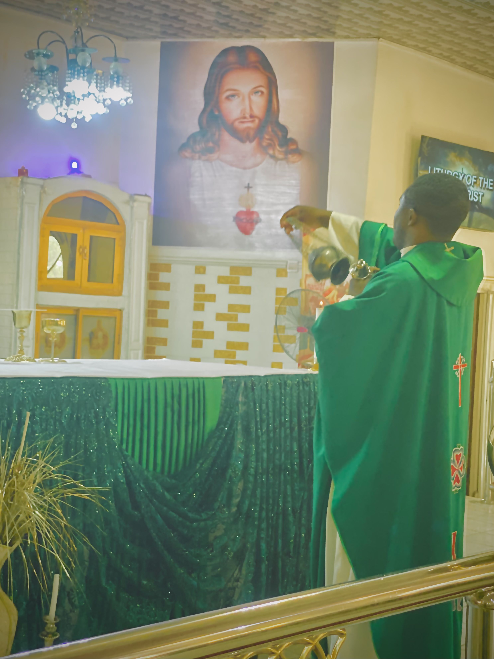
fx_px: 989
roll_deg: -3.0
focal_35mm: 52
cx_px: 247
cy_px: 330
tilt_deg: -0.4
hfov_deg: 28.0
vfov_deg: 36.8
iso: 160
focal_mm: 6
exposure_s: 1/39
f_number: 2
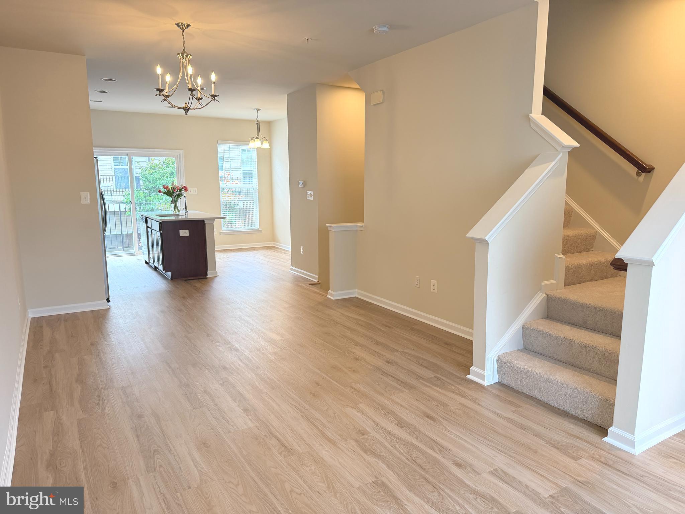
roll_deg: +0.1
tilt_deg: -10.2
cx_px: 342
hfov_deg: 71.6
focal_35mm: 24
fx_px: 475
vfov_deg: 56.8
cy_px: 257
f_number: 1.78
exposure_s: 1/120
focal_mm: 6.76
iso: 250
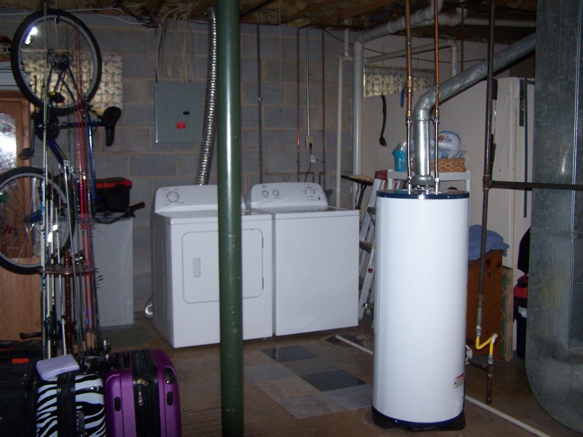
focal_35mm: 38
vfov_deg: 37.7
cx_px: 292
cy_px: 218
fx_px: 640
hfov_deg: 49.0
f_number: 2.8
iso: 140
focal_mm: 6.3
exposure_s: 1/60
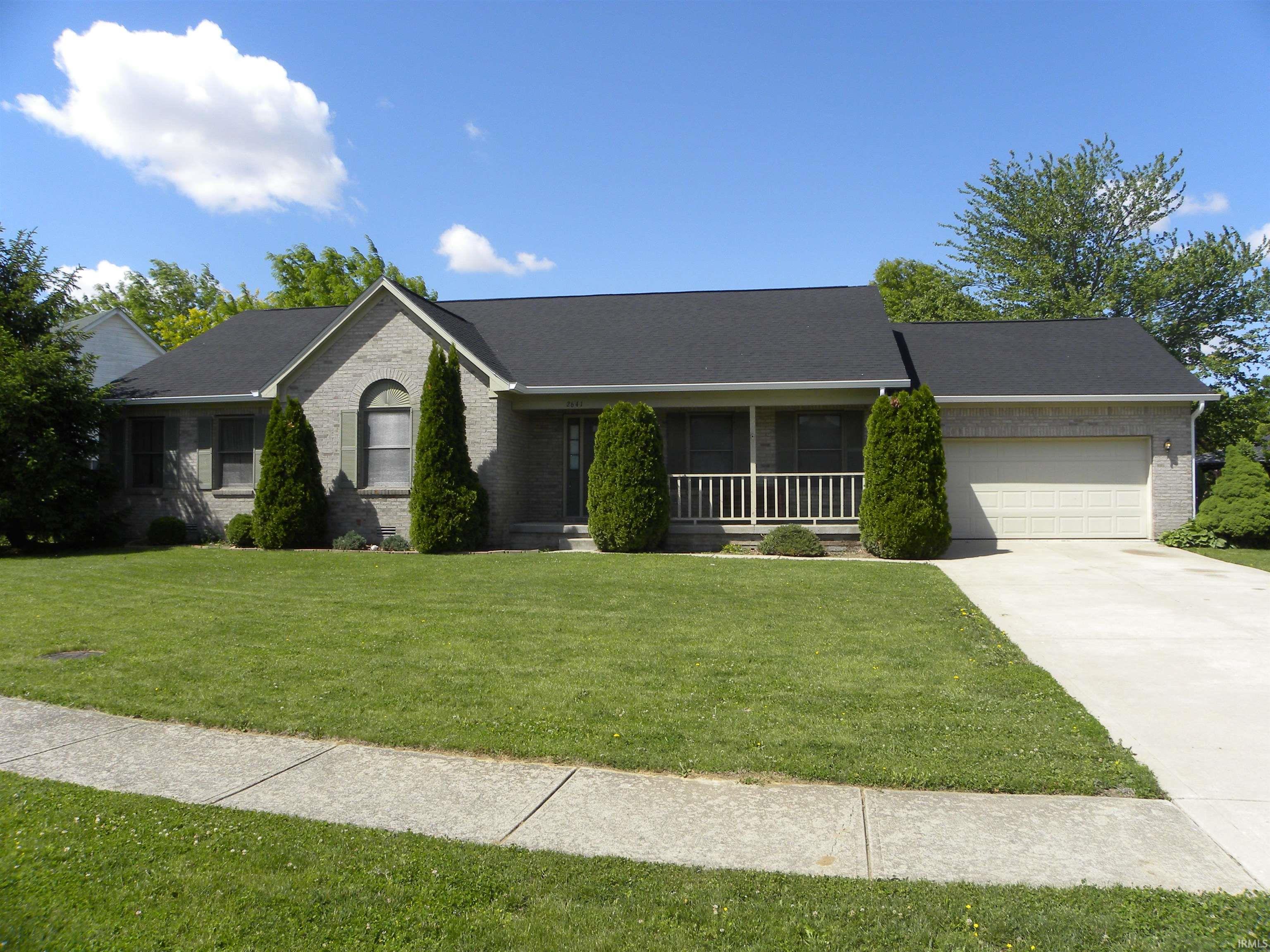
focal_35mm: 26
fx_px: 954
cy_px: 476
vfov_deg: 53.1
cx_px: 635
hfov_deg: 67.3
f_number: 5.6
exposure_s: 1/294
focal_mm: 4.6
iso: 64
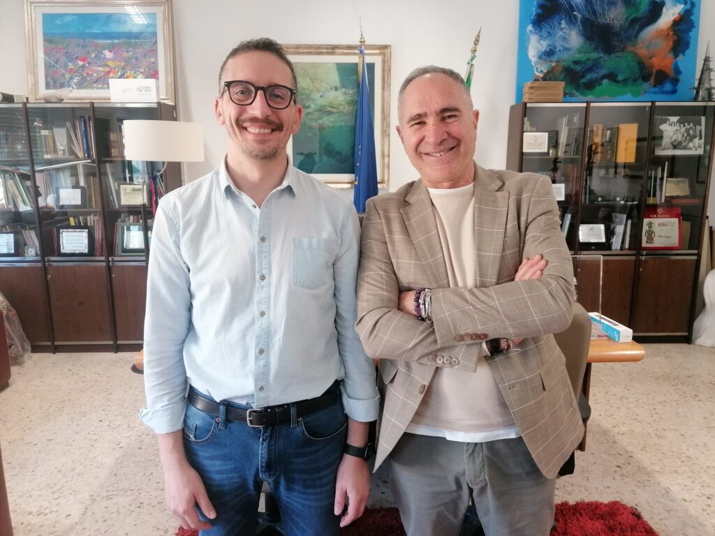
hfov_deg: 65.3
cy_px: 268
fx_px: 558
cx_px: 358
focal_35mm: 27
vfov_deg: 51.4
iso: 200
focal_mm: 4.75
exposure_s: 1/33.3
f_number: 1.8
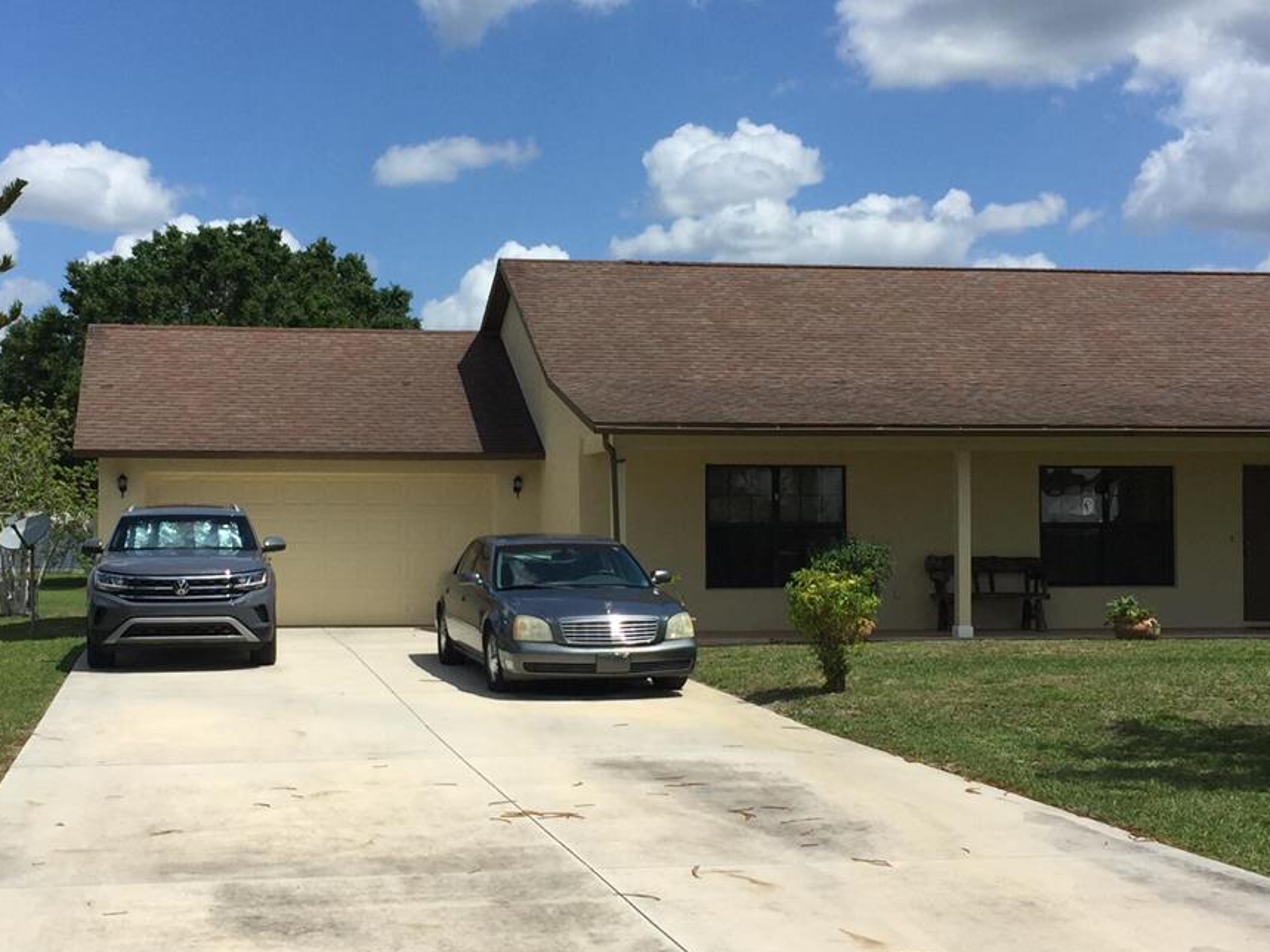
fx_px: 1981
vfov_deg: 27.0
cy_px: 485
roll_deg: -0.1
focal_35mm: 54
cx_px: 522
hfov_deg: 35.4
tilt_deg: +0.6
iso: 32
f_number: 2.2
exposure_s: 1/3968
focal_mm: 4.15
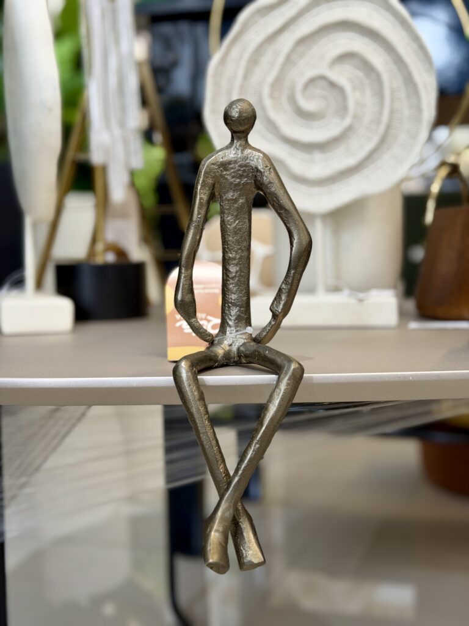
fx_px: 867
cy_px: 313
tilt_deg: -4.1
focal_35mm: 48
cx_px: 234
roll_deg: +0.8
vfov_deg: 39.7
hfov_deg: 30.3
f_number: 1.78
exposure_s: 1/60
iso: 125
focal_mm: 6.76
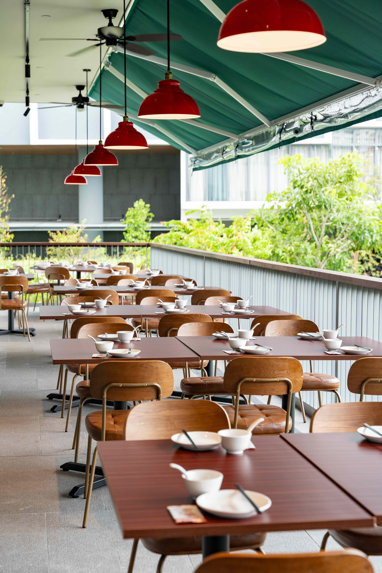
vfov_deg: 33.8
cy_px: 286
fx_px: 942
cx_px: 191
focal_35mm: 59
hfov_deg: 22.9
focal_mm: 59.2
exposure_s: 1/100
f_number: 4.5
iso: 400
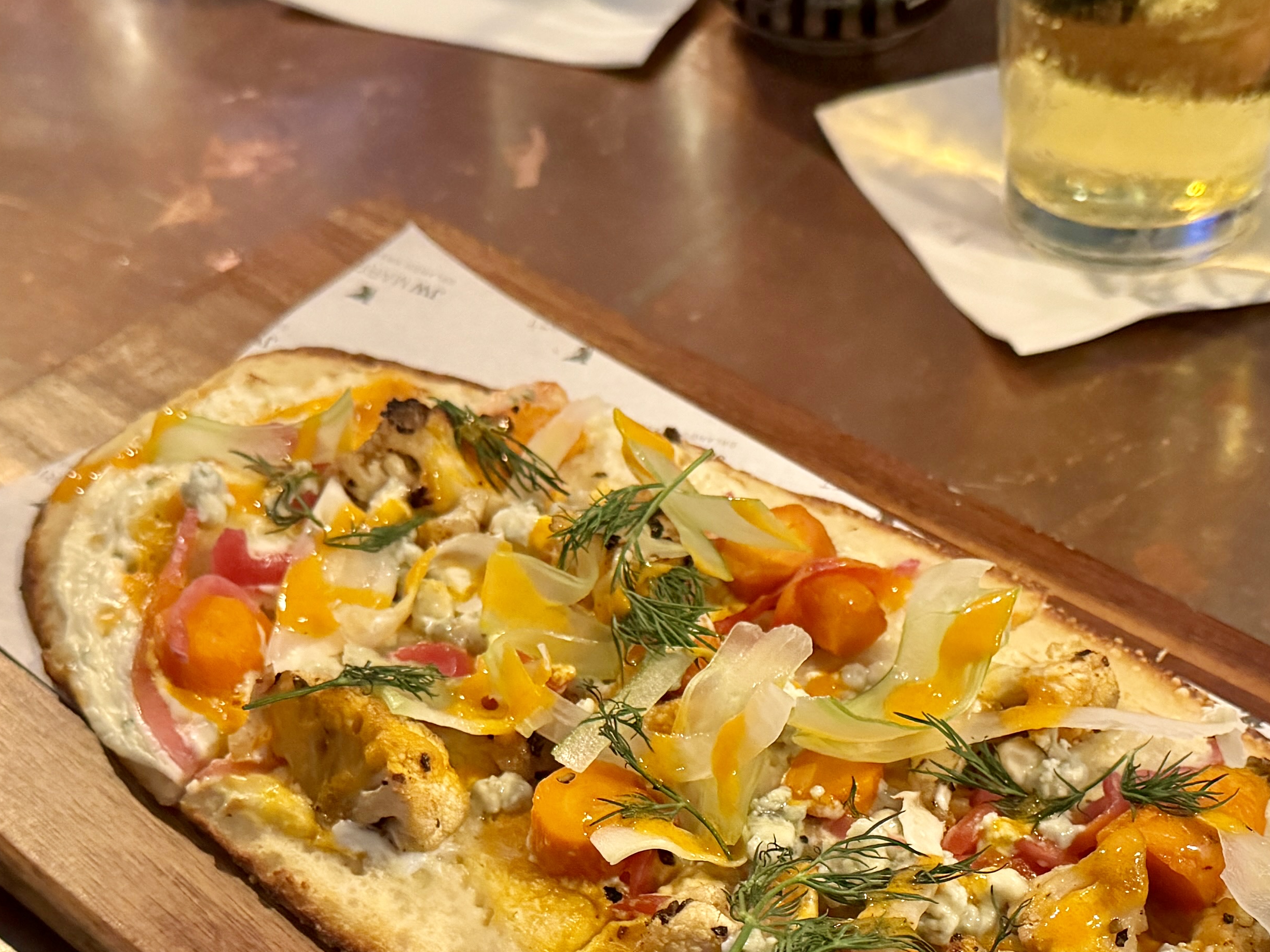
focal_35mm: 56
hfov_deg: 34.3
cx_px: 695
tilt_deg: -48.2
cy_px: 842
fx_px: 2055
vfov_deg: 25.4
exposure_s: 1/40
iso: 1000
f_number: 1.78
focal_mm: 6.76
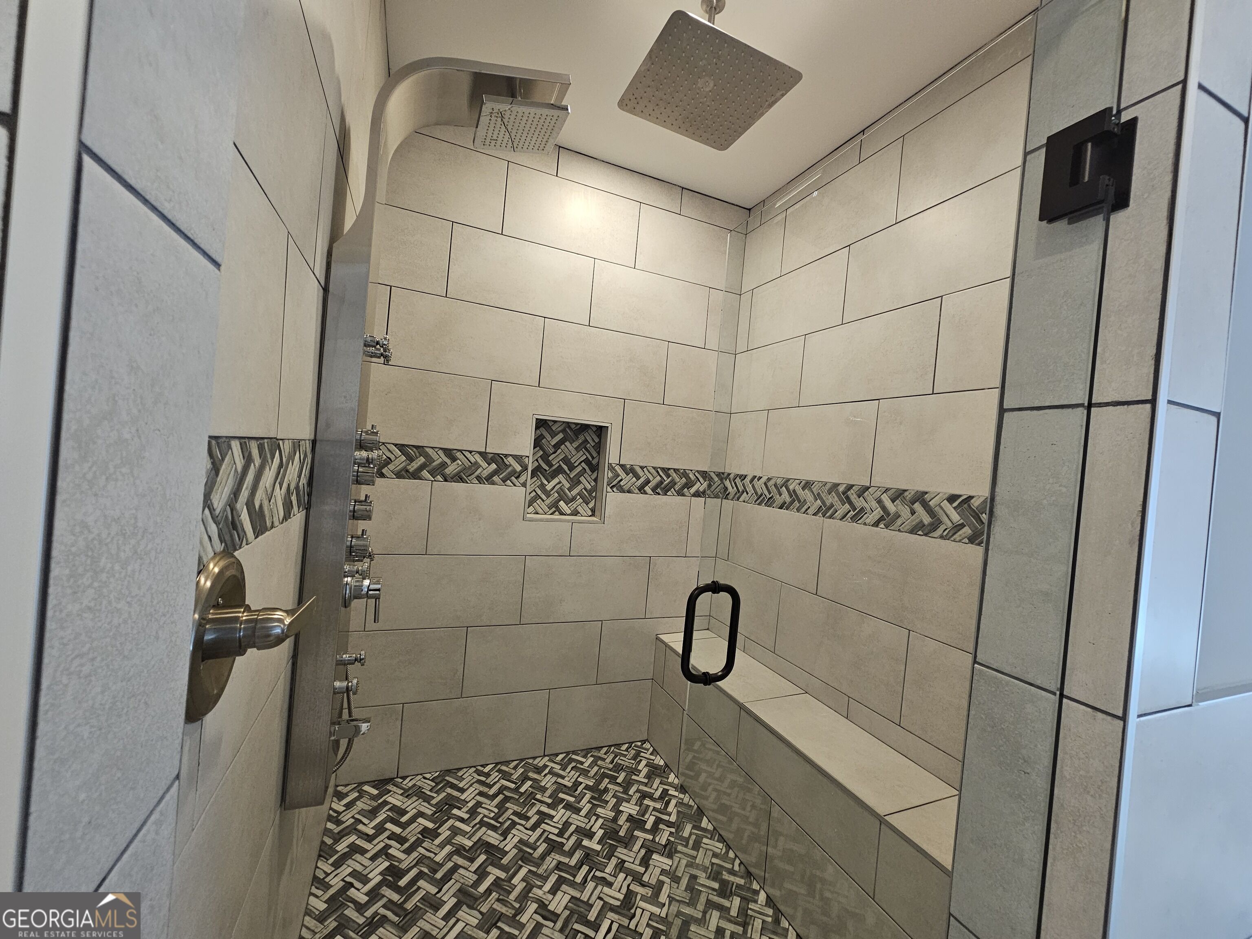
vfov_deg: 89.9
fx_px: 470
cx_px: 626
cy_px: 470
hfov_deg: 106.2
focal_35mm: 13
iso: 250
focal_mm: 2.2
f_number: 2.2
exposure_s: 1/60
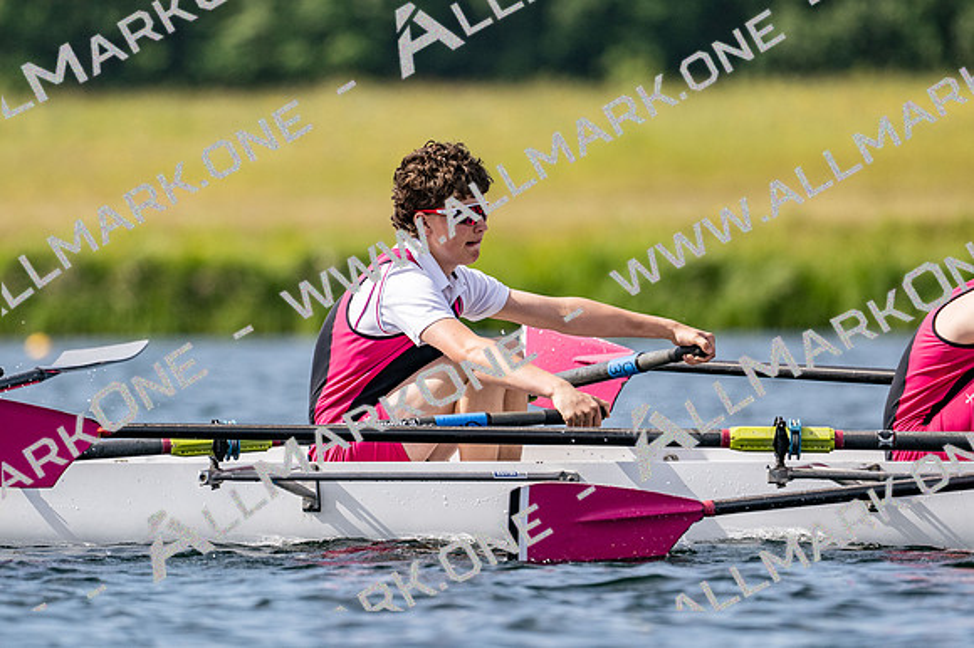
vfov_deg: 2.3
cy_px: 324
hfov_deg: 3.4
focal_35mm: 600
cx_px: 487
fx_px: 16223
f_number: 4.5
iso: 220
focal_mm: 400
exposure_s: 1/2500
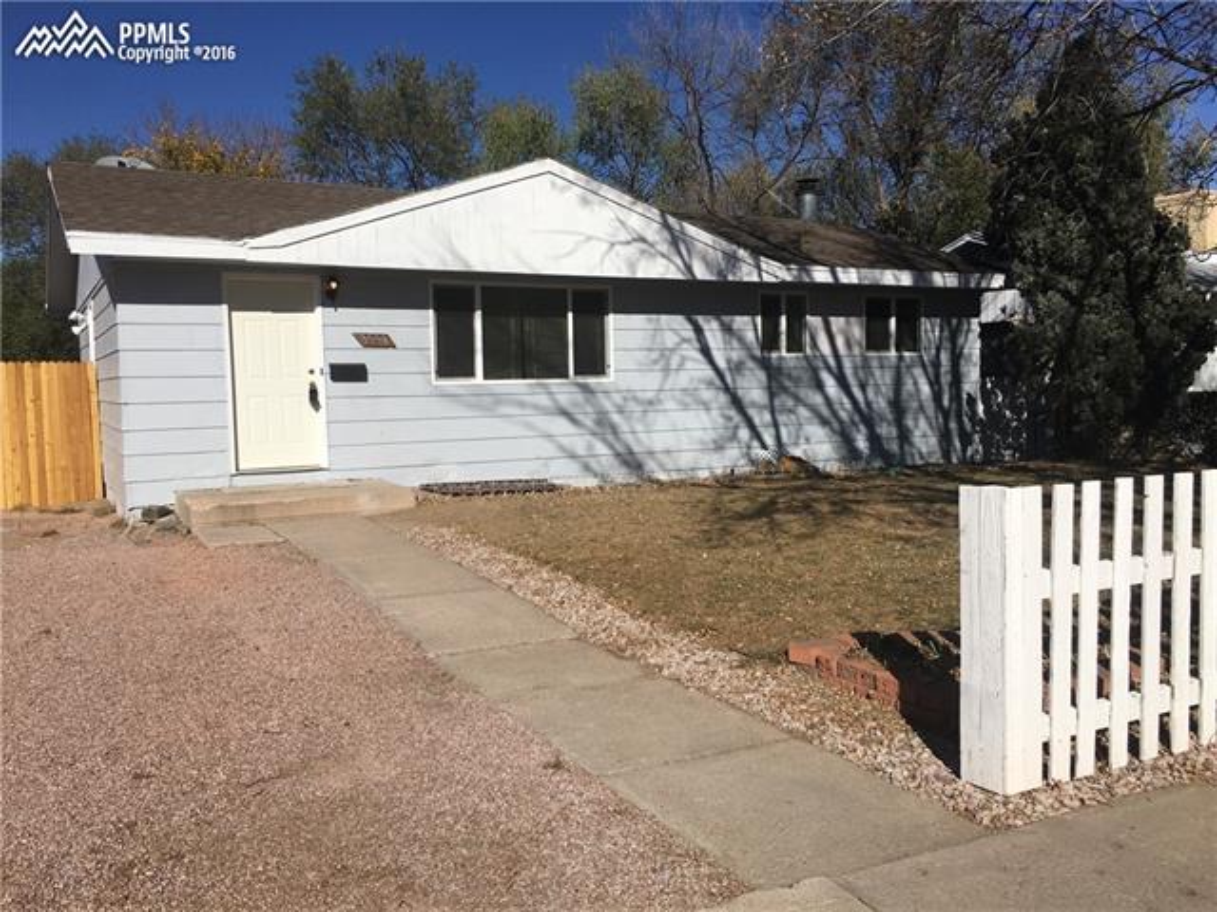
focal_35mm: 29
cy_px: 456
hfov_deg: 61.7
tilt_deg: -2.8
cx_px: 608
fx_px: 1020
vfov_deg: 48.2
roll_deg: +1.4
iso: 25
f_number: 2.2
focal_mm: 4.15
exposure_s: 1/4525
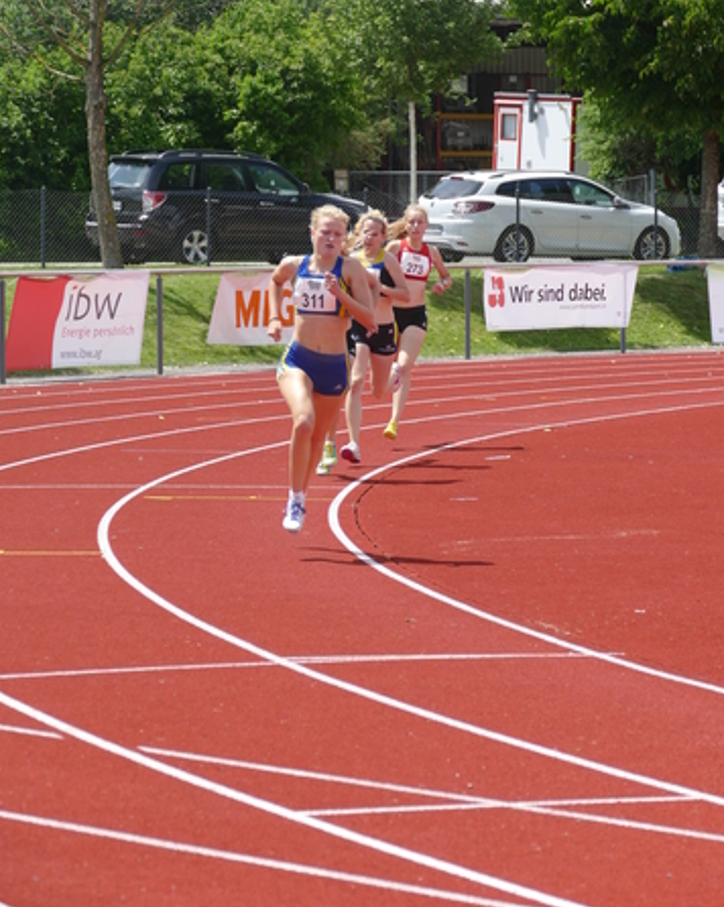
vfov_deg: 10.6
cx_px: 360
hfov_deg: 8.5
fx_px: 4881
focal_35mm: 182
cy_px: 399
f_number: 3.9
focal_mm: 58.01
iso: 160
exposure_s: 1/800
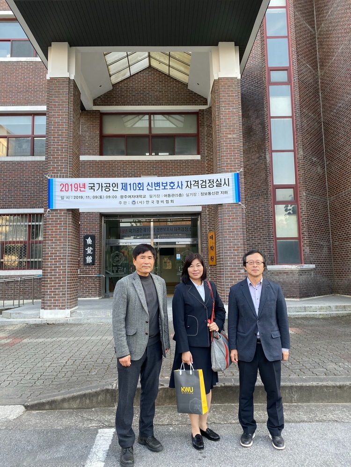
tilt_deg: +7.8
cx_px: 176
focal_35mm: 26
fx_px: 352
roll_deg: -0.1
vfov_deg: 67.3
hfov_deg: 53.1
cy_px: 234
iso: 50
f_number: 1.8
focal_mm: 4.25
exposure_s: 1/121
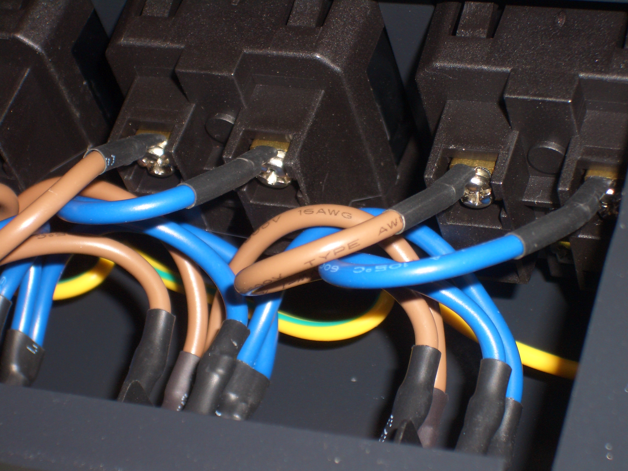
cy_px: 236
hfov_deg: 18.7
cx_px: 314
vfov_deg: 14.1
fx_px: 1905
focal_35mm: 105
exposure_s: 1/60
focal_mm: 17.4
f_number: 4.8
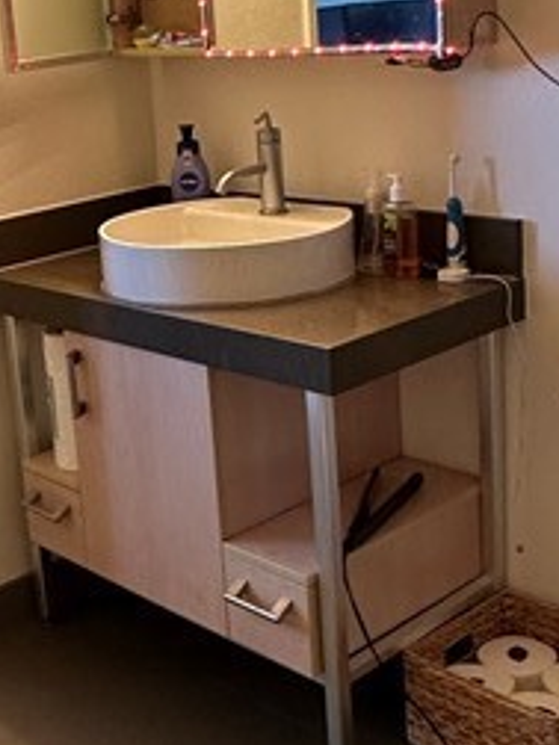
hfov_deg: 25.3
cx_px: 136
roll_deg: +2.8
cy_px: 266
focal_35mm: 57
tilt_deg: -12.3
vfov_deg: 33.6
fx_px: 1227
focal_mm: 2.22
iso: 200
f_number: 2.2
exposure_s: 1/60
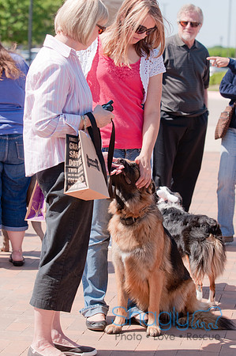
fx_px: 1271
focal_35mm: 129
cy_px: 178
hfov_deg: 10.6
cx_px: 118
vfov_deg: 15.9
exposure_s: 1/1000
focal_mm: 86
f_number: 5
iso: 200
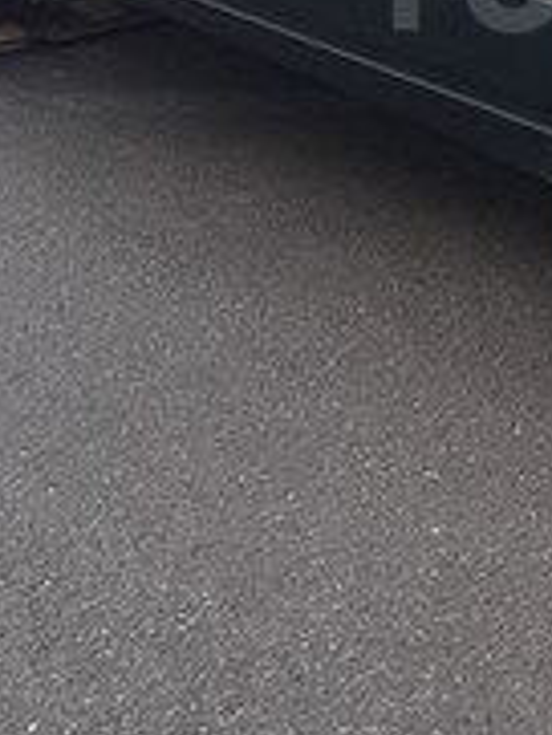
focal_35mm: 102
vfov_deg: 18.6
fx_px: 2166
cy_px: -30
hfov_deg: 13.8
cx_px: 775
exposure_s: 1/100
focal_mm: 3.7
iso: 40
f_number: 1.9
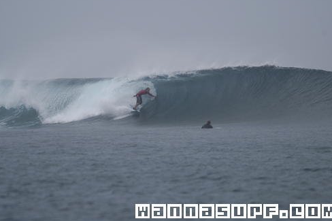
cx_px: 160
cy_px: 103
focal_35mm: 506
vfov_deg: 2.7
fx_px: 4665
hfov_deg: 4.1
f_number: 2.8
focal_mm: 300
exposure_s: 1/500
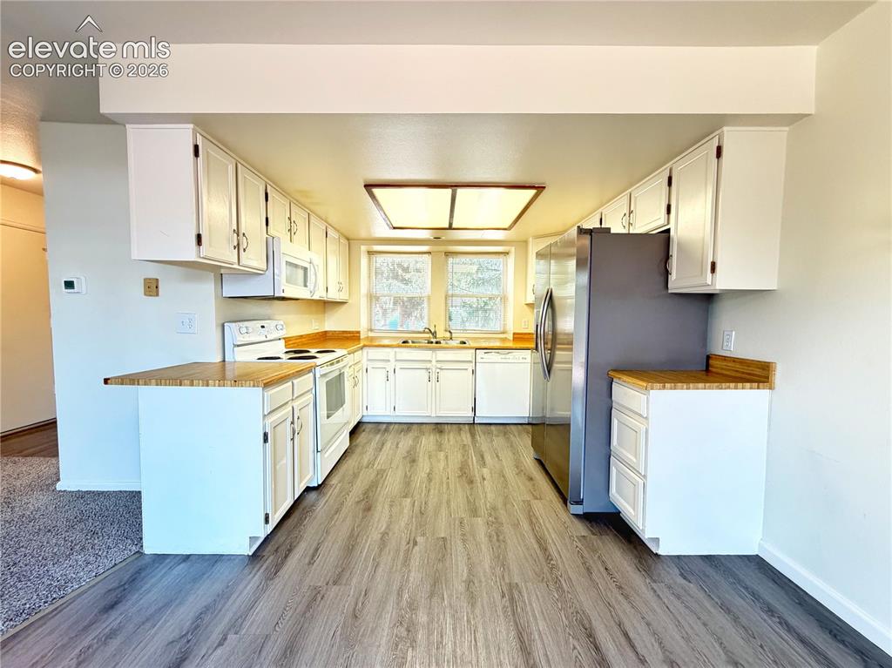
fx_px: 361
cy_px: 334
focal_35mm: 14
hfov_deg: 102.1
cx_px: 446
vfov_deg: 85.6
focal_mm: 2.22
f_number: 2.2
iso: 250
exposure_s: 1/60
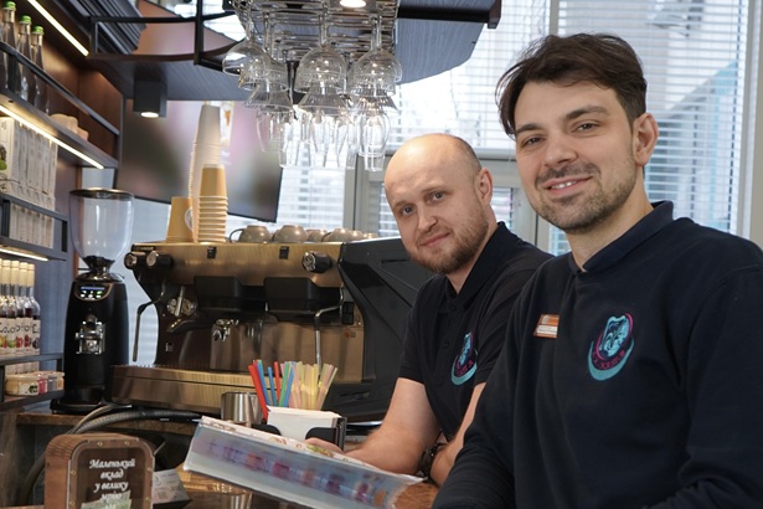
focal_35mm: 30
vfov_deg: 43.6
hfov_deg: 61.9
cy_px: 254
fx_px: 636
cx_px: 382
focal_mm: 30
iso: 1000
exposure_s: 1/160
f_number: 4
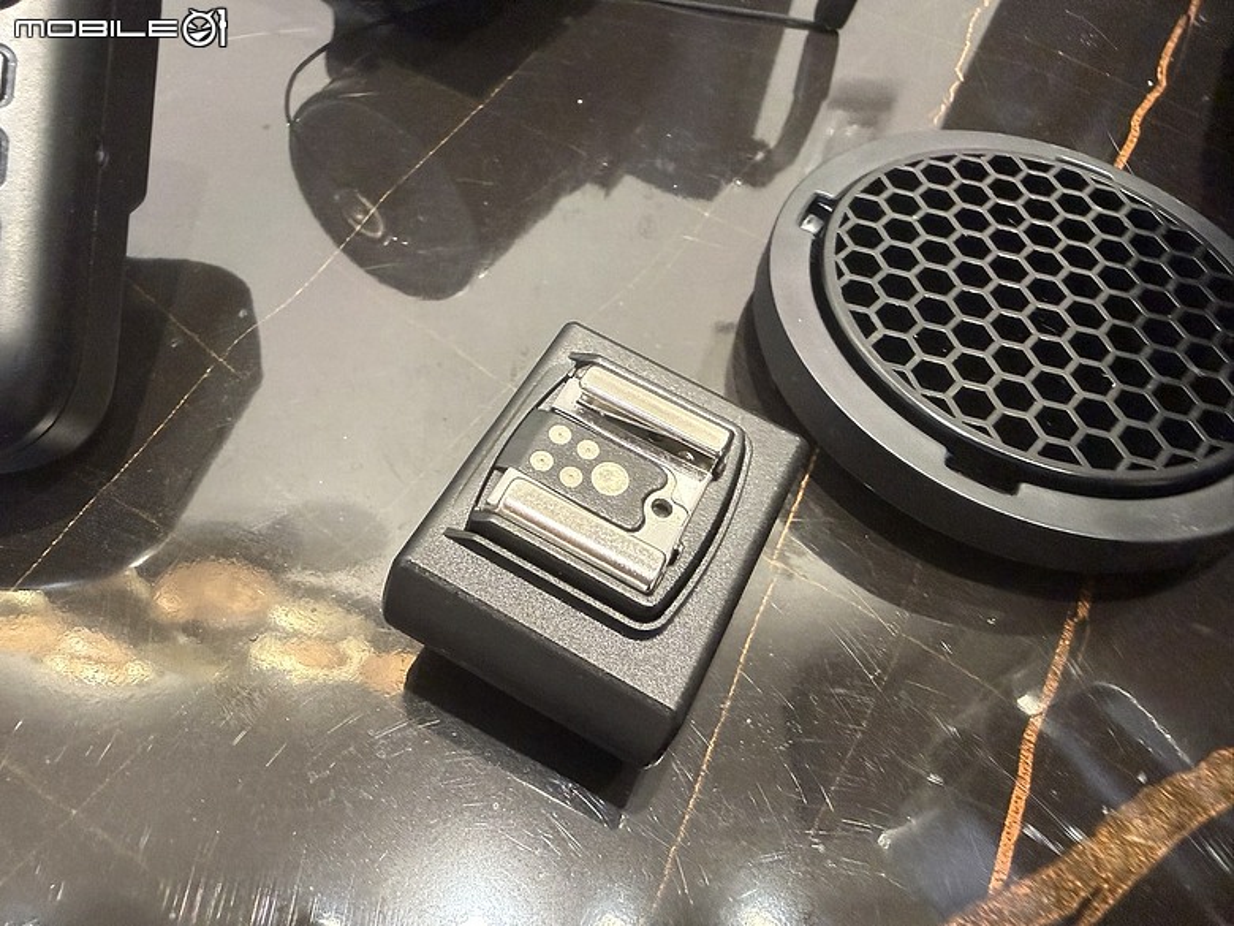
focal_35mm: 24
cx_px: 617
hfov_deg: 71.6
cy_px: 463
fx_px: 856
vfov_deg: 56.8
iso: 640
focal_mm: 2.22
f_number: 2.2
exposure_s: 1/120
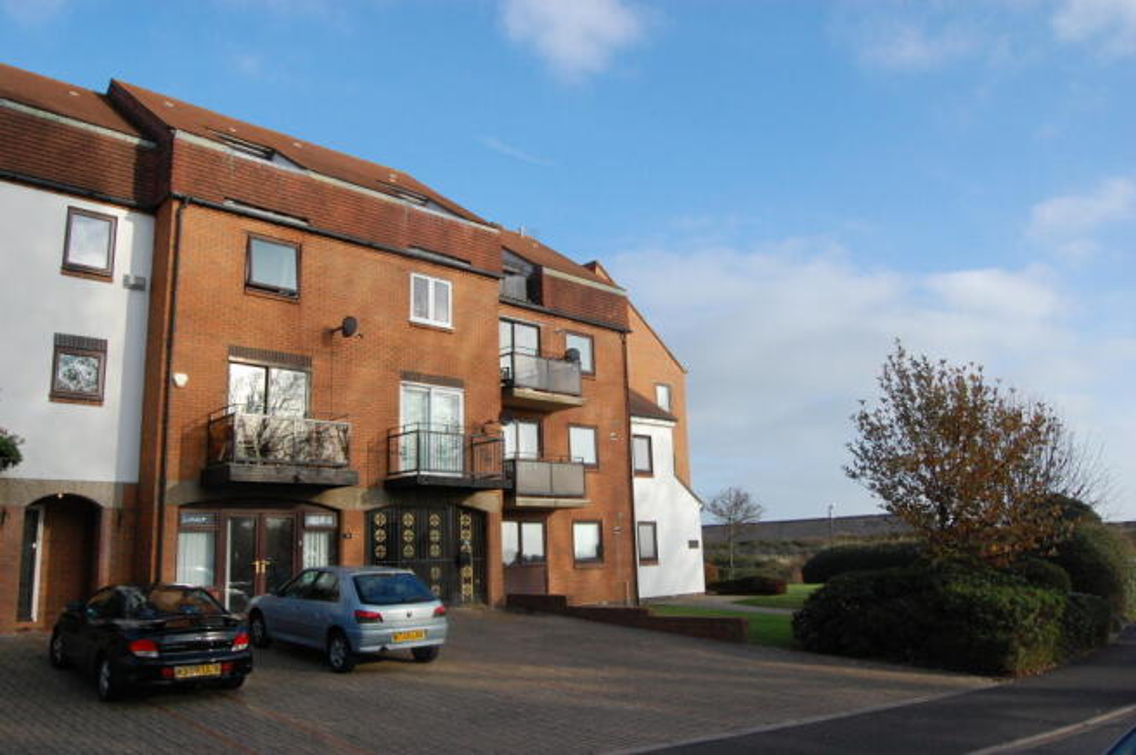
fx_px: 851
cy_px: 378
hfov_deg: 67.4
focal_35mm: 27
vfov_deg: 47.8
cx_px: 568
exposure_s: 1/500
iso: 800
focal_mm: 18
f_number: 11
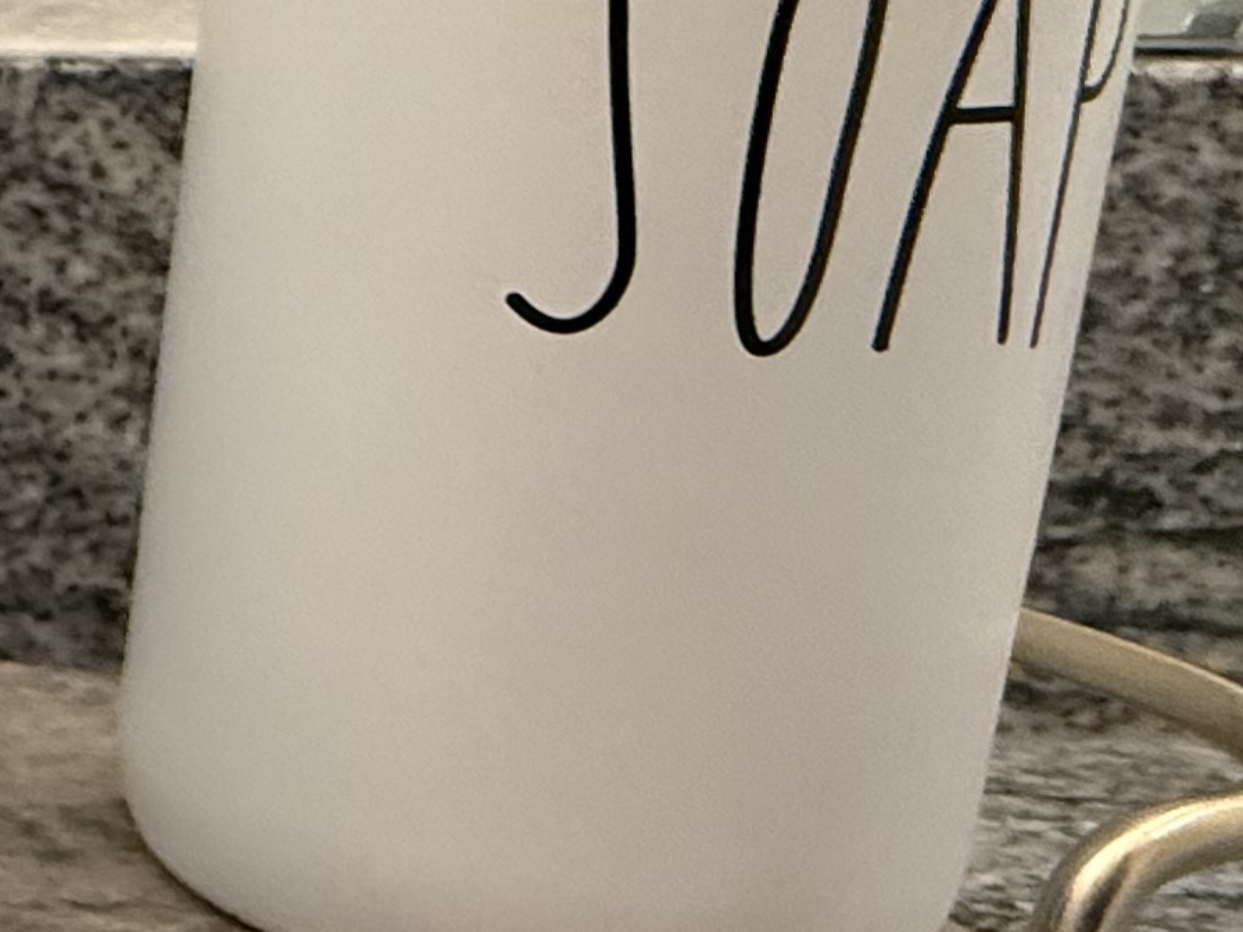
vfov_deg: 23.3
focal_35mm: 63
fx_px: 2262
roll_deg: +0.1
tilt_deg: -11.9
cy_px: 437
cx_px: -911
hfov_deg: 21.7
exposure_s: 1/60
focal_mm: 2.22
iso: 320
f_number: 2.2
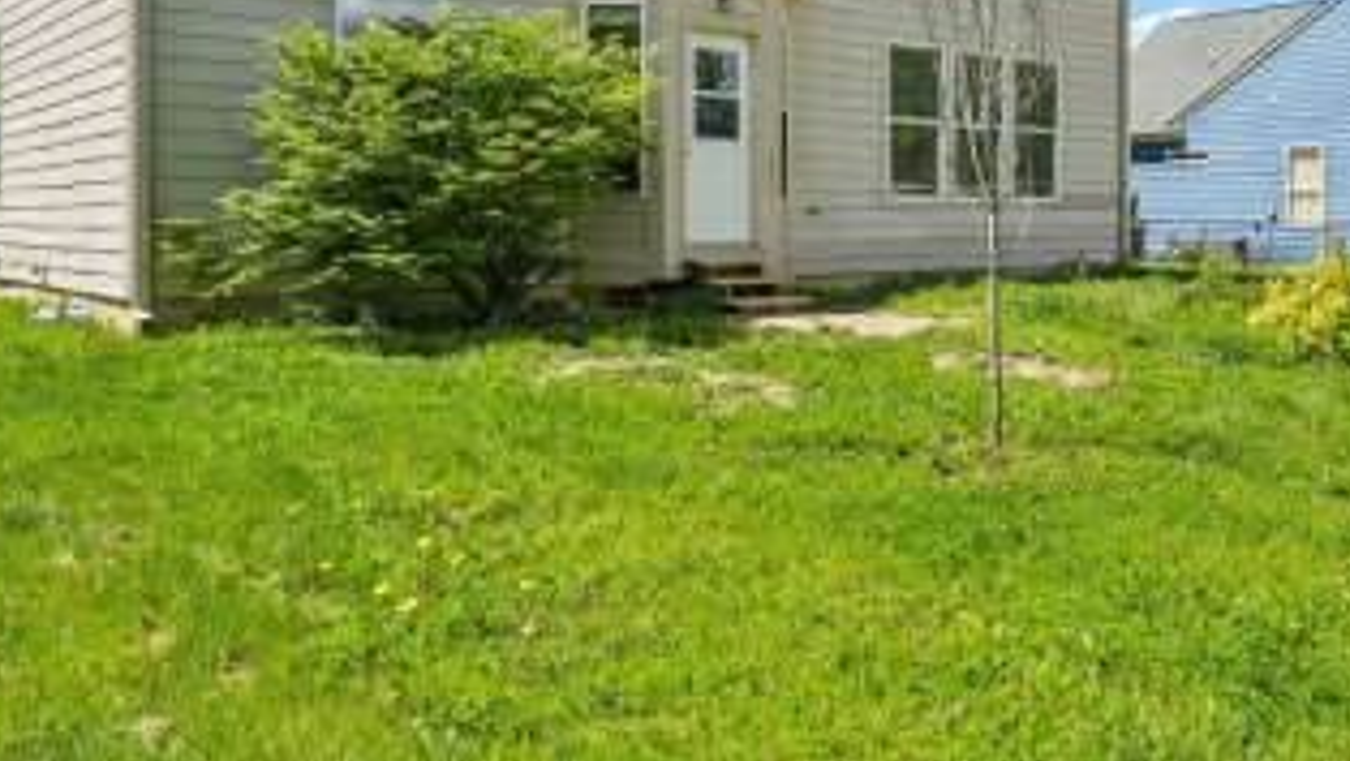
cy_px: 189
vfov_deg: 33.1
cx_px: 929
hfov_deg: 55.1
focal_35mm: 35
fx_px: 1254
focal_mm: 14
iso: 100
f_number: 8
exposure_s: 1/250
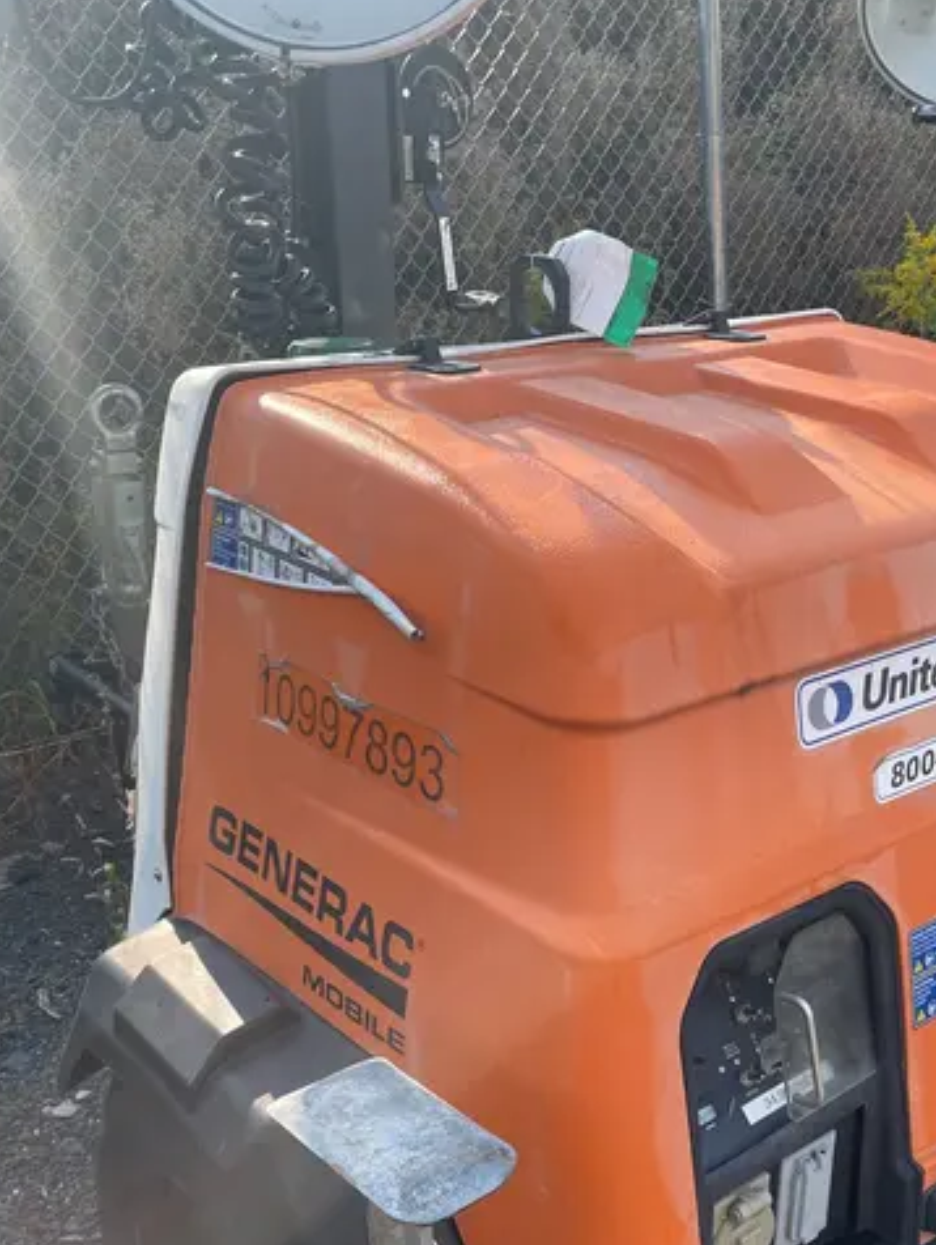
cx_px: 612
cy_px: 731
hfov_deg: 35.7
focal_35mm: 40
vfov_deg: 46.6
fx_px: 1440
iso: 32
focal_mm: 4.2
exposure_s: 1/694
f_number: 1.6
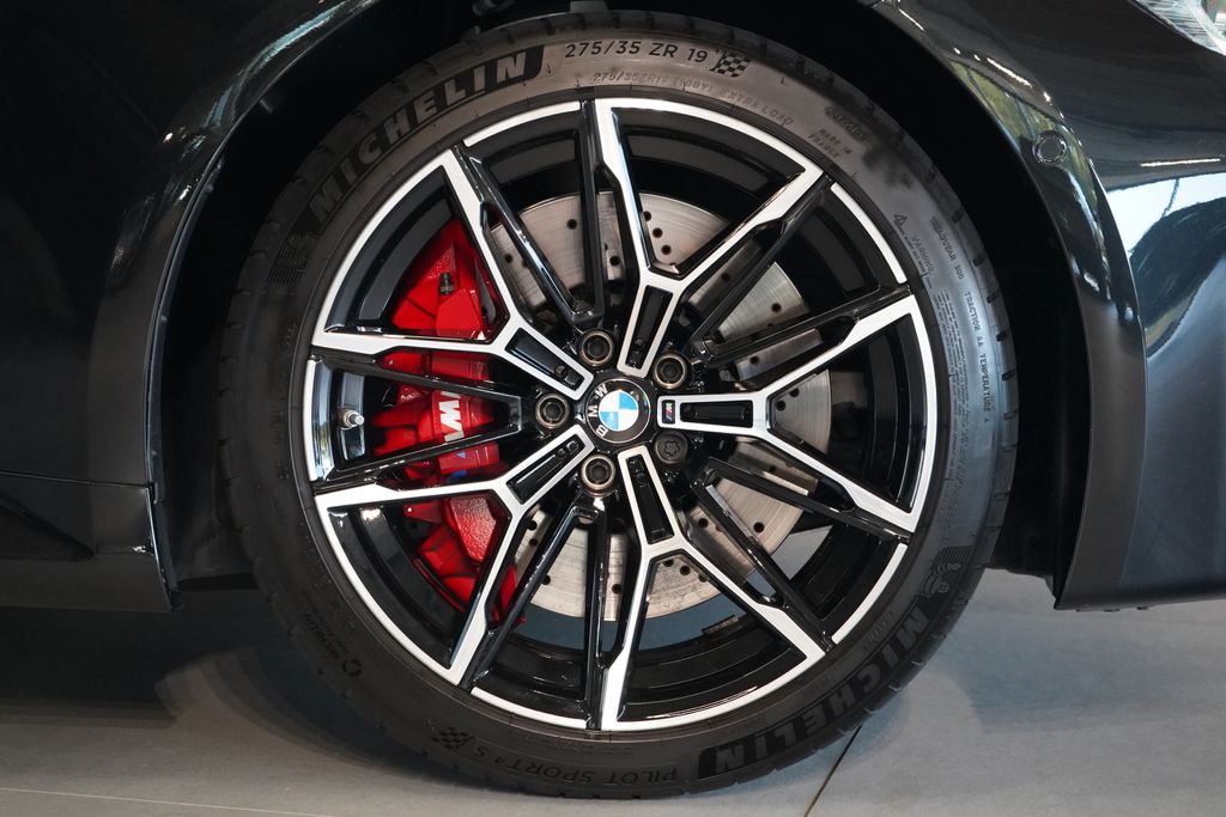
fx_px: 2282
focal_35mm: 67
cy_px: 408
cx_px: 613
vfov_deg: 20.3
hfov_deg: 30.1
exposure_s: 1/160
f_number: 5.6
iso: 10000
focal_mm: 67
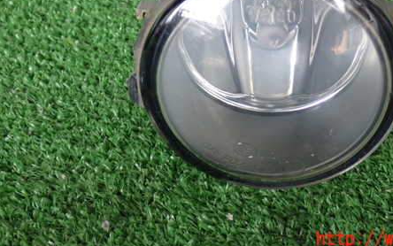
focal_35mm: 63
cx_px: 250
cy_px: 51
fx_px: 675
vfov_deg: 20.4
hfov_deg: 32.3
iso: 250
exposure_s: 1/40
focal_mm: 7.84
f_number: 2.9
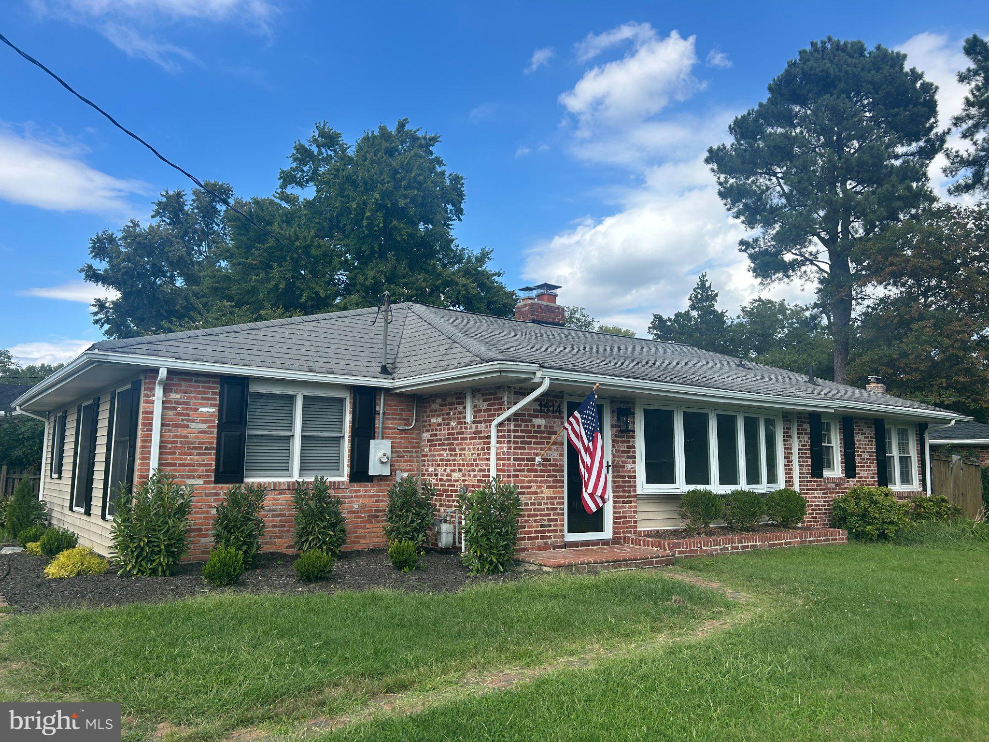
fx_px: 743
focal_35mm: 26
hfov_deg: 67.3
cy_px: 371
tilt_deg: +7.9
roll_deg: -0.3
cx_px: 494
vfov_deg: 53.1
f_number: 1.5
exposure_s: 1/2632
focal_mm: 5.7
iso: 50
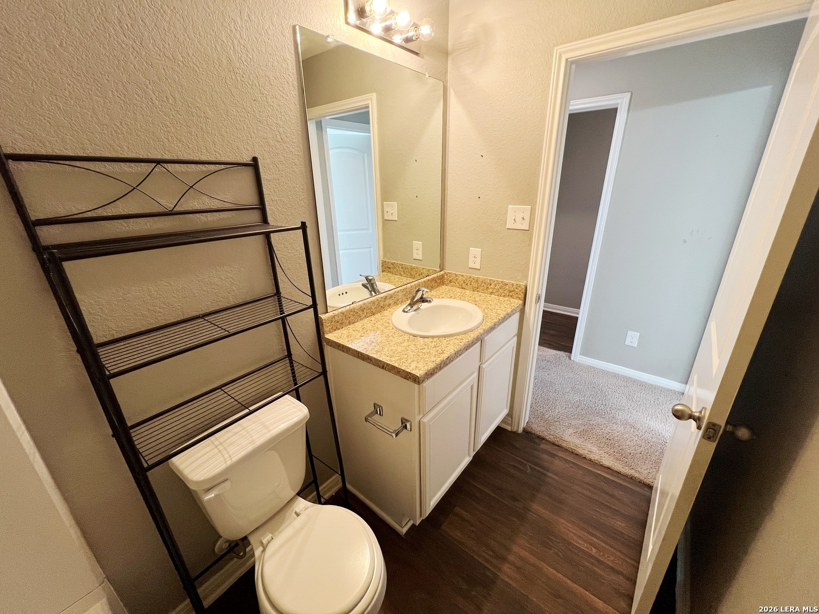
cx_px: 410
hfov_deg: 106.2
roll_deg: +0.2
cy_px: 307
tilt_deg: -21.5
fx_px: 308
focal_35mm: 13
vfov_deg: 89.9
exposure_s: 1/60
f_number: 1.8
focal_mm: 1.57
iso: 250
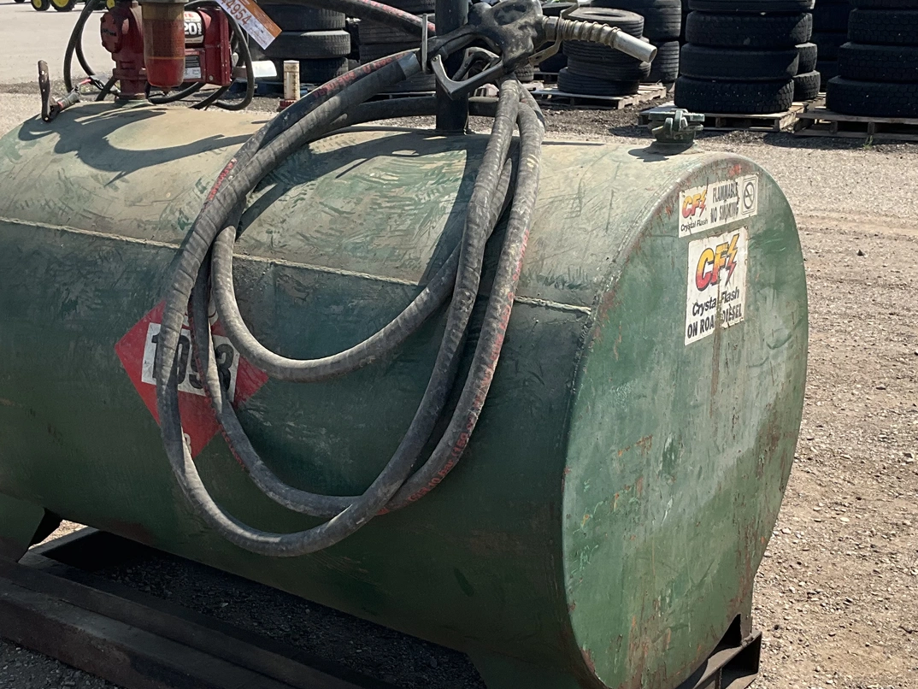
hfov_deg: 35.5
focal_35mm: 54
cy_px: 403
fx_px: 1432
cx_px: 424
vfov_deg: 27.0
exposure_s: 1/1144
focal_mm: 3
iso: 25
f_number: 1.8
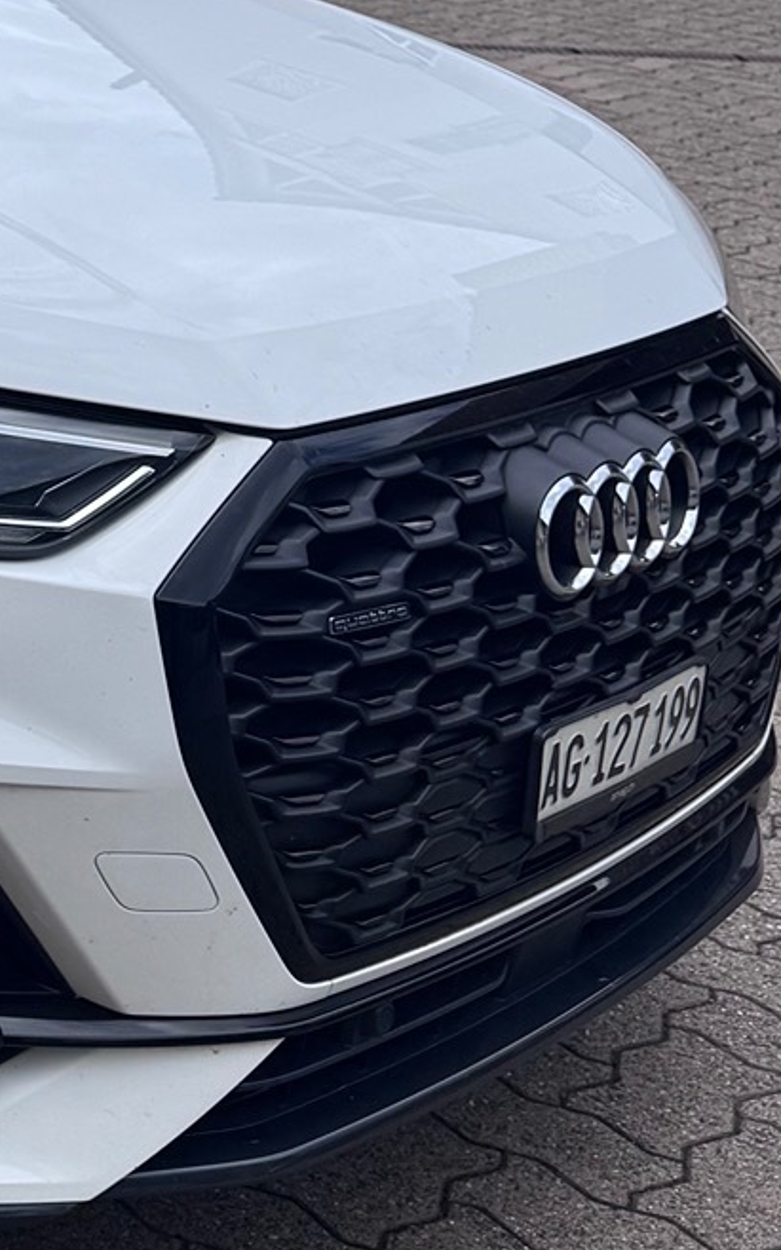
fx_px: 2658
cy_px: 2
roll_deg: -2.3
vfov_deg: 25.2
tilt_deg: -8.8
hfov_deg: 15.1
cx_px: -507
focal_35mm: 78
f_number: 1.78
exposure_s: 1/5814
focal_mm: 6.76
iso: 80
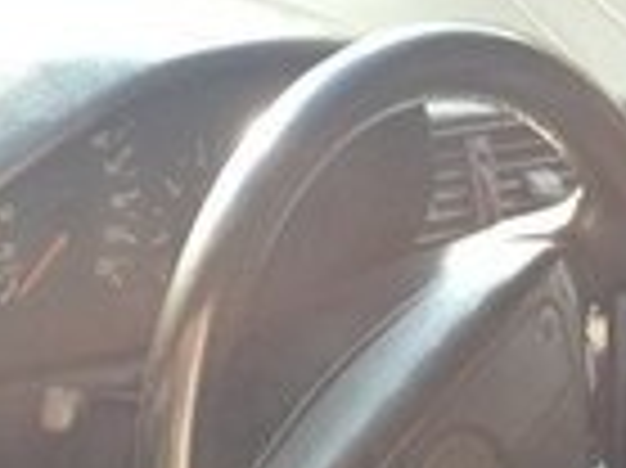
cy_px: 992
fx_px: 2493
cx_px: 108
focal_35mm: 138
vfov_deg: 9.8
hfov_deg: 14.2
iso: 32
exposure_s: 1/100
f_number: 2.2
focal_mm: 4.15
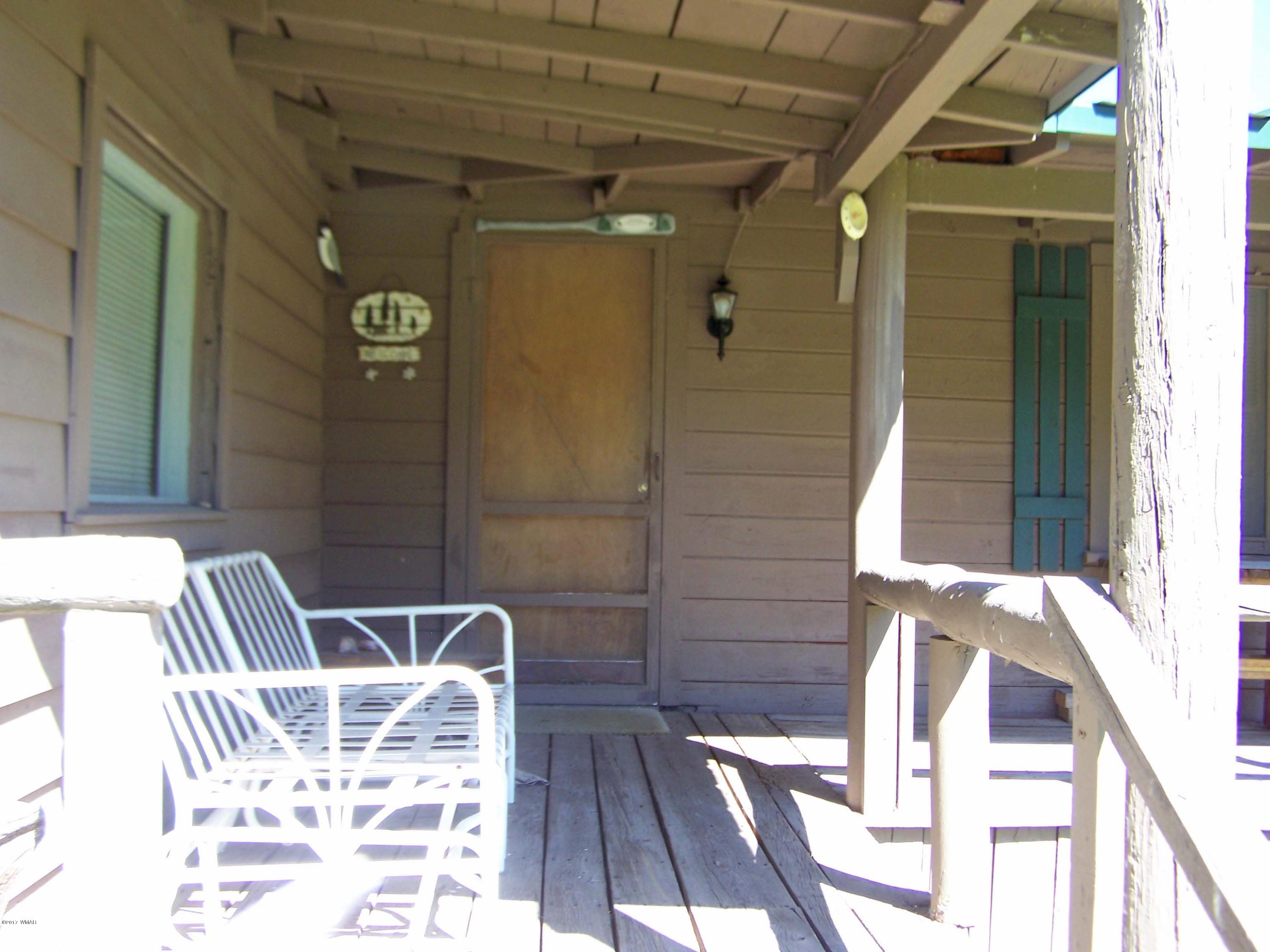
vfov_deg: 37.7
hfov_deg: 49.0
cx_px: 635
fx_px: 1394
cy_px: 476
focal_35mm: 38
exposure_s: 1/80
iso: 64
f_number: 2.8
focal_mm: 6.3
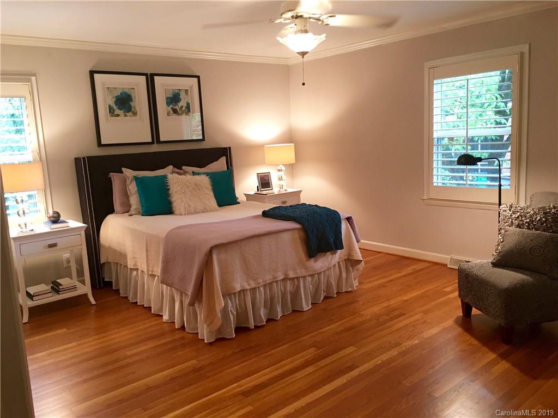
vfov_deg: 48.2
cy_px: 209
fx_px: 467
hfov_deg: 61.7
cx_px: 279
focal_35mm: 29
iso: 64
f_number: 2.2
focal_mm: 4.15
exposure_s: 1/15
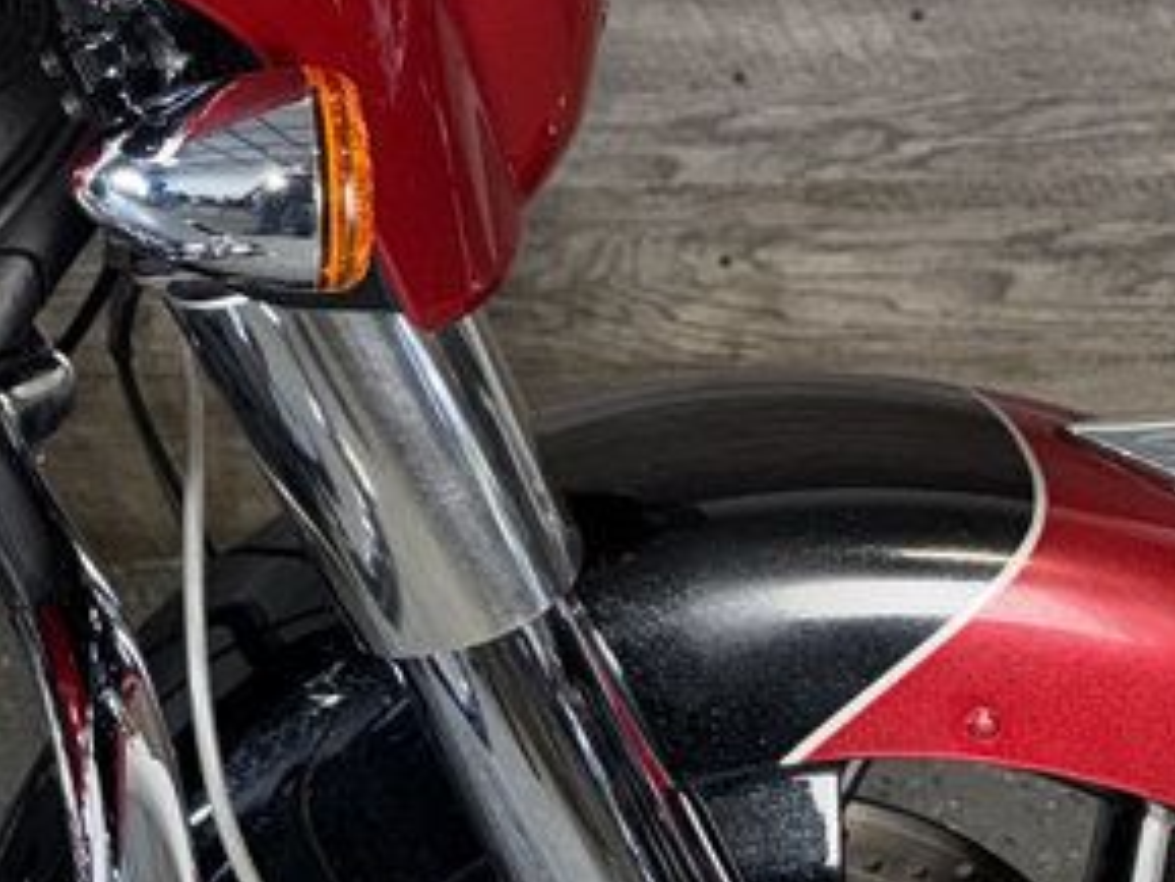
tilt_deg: -16.0
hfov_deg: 20.5
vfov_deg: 16.5
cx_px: -463
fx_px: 2886
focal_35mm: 85
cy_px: -240
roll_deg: +1.5
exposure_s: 1/31
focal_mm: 6.76
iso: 50
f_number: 1.78
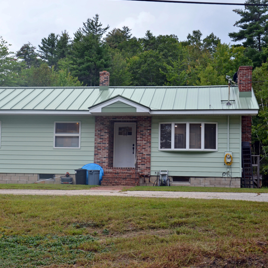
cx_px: 91
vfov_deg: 23.4
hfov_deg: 23.3
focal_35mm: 74
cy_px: 134
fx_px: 648
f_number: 4.5
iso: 160
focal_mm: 38
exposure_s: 1/60
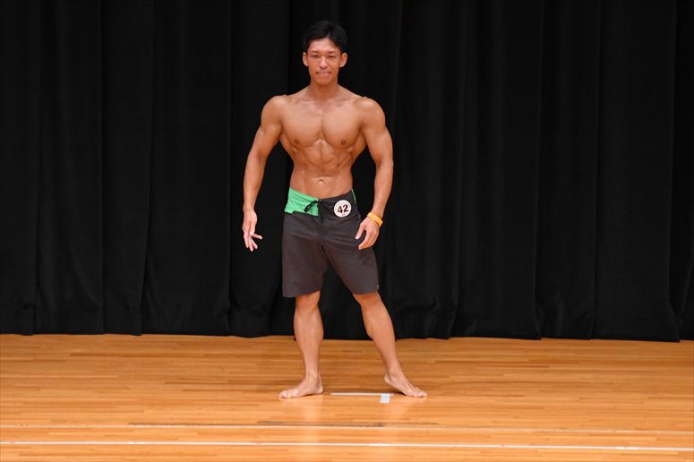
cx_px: 347
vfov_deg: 4.6
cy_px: 231
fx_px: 5781
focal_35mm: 300
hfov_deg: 6.9
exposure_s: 1/400
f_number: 5.6
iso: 4000
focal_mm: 200
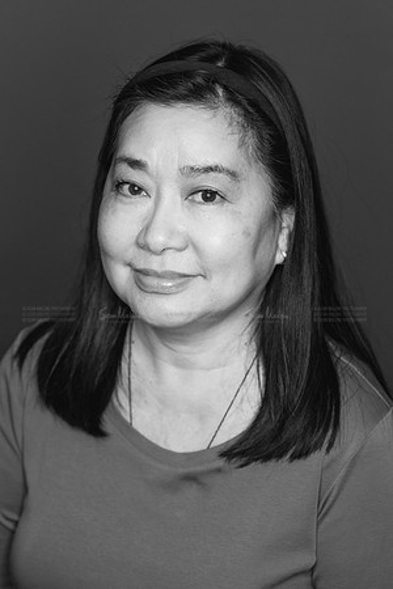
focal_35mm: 85
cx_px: 196
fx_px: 1392
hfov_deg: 16.1
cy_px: 294
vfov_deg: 23.9
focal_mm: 85
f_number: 3.5
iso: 2000
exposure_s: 1/320
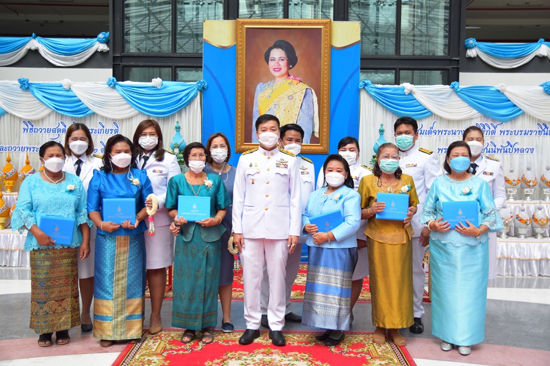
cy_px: 183
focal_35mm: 39
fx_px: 596
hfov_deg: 49.6
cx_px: 275
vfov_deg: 34.2
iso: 400
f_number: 2.8
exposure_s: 1/1000
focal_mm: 26
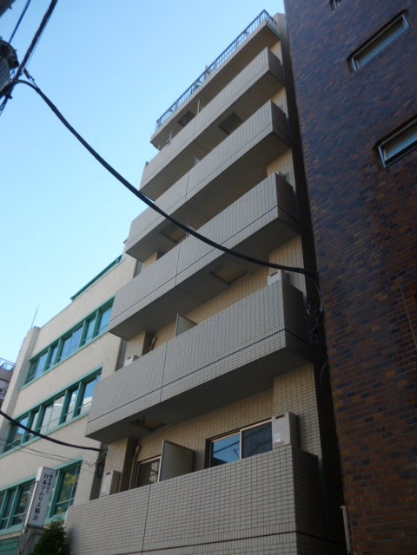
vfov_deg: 63.4
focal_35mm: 28
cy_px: 278
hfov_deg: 49.7
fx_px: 450
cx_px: 208
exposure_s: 1/250
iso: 100
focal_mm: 5
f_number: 3.1
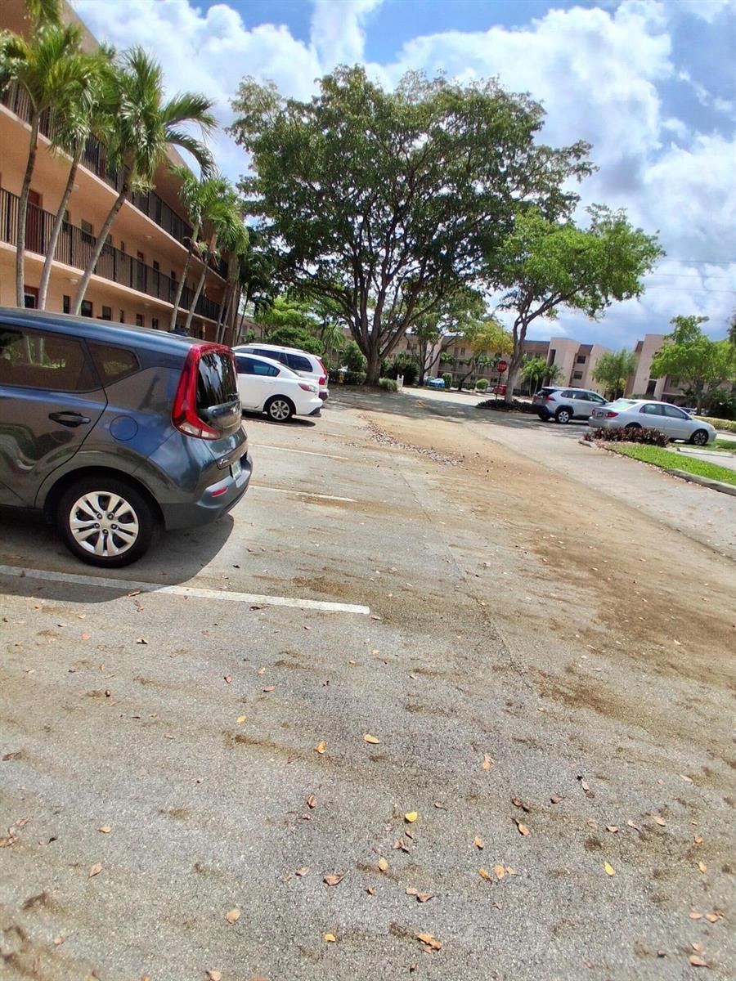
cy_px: 490
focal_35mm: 17
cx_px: 368
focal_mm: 1.4
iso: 50
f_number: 2.2
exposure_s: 1/3745
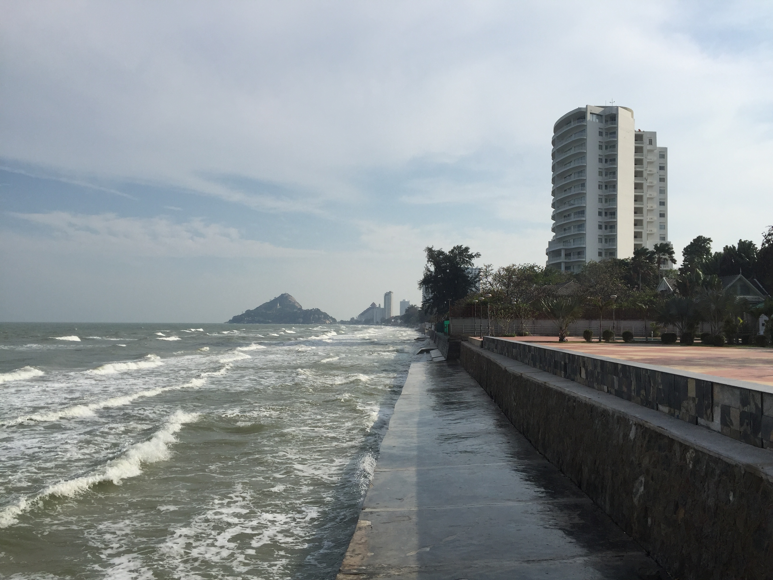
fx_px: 648
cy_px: 290
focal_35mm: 29
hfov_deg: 61.7
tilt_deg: +4.2
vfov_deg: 48.2
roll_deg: -1.0
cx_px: 386
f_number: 2.2
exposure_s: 1/4405
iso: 32
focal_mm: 4.15
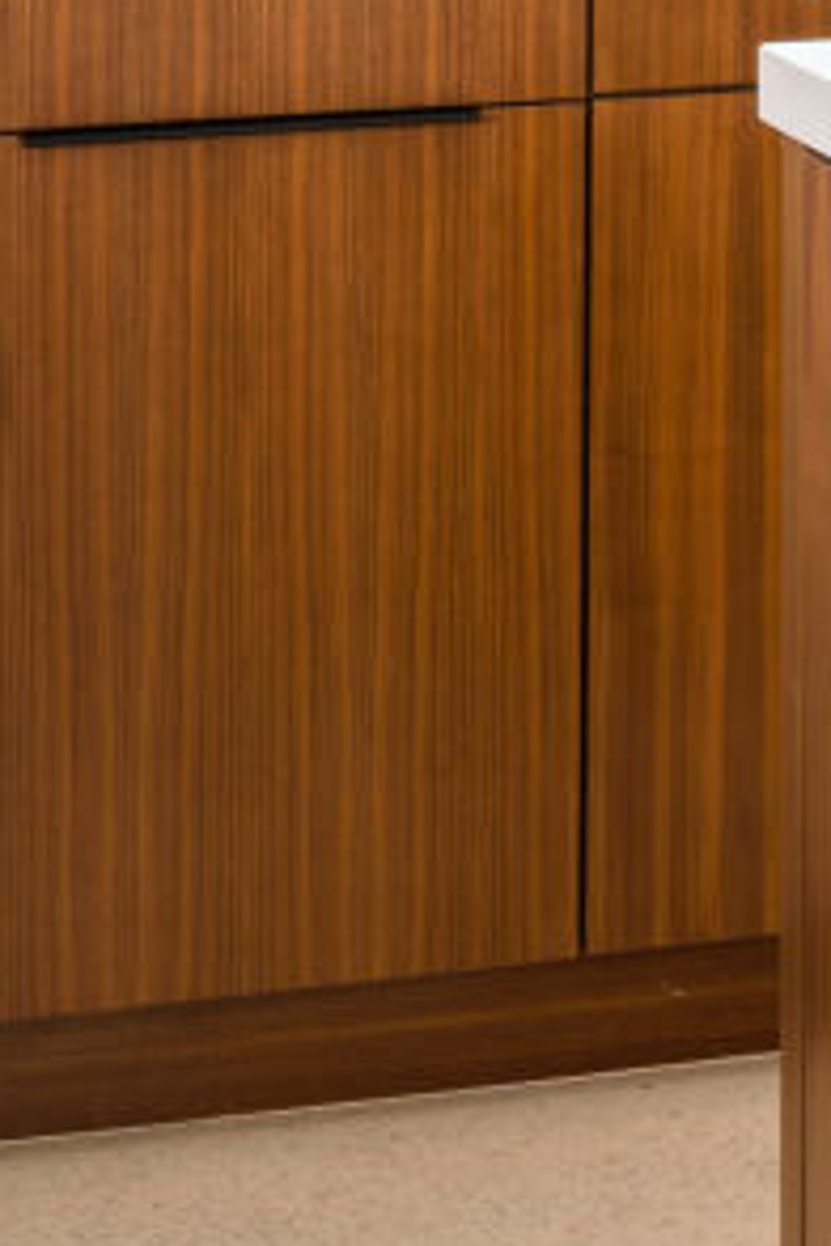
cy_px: -928
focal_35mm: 226
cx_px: 2993
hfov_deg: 5.5
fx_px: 7825
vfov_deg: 8.8
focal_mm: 35
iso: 100
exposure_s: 1/13
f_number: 8
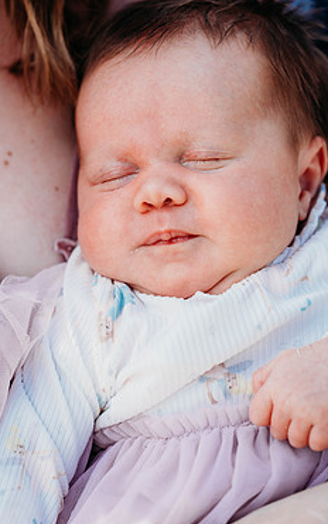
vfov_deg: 19.8
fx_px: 1501
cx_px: 131
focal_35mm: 105
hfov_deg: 12.5
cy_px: 223
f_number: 4
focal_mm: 85
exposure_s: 1/400
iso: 100
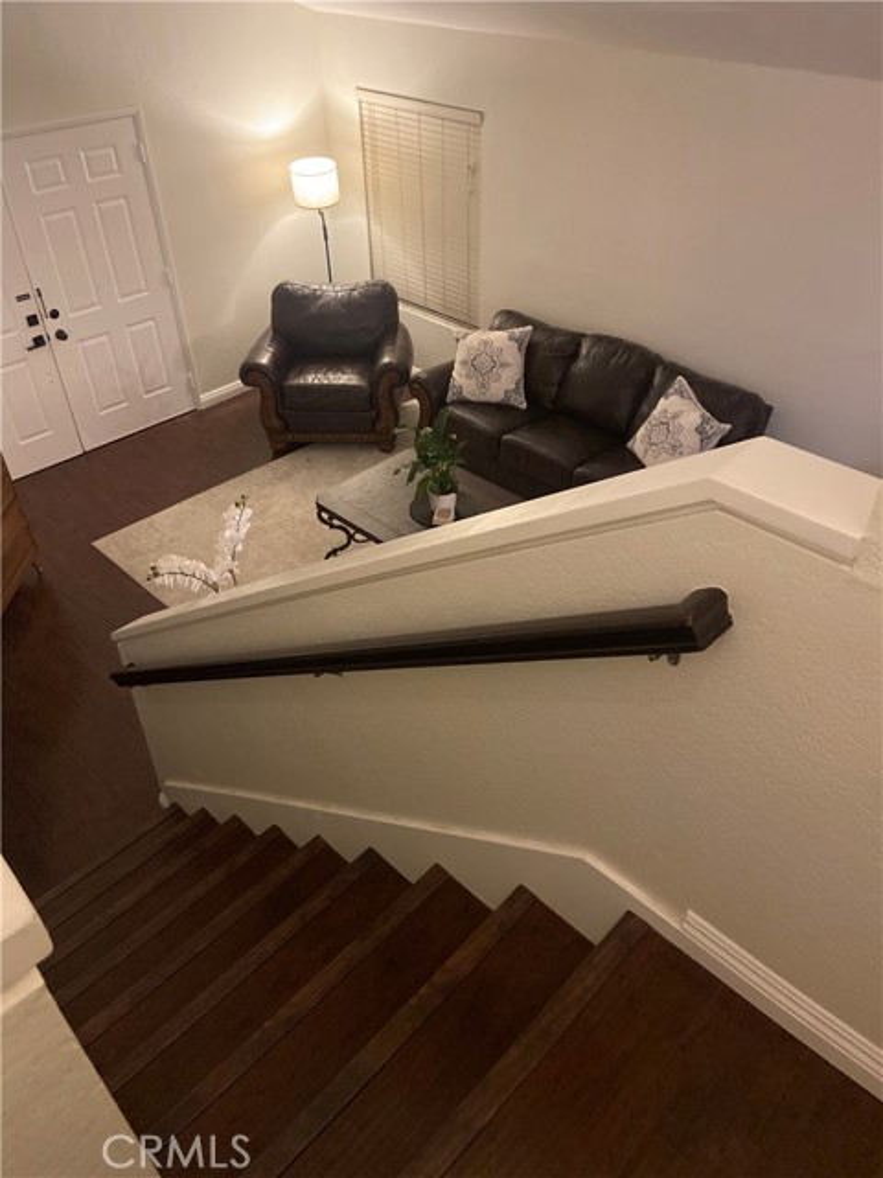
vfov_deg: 67.3
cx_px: 442
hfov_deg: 53.1
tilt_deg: -38.8
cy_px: 589
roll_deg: +2.5
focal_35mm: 26
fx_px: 884
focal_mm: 4.25
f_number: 1.8
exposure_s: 1/30
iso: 500
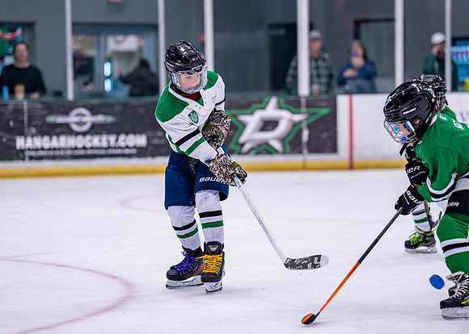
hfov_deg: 11.7
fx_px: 2287
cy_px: 179
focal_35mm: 172
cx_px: 212
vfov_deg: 8.4
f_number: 2.8
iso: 2500
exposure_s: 1/1250
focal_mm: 144
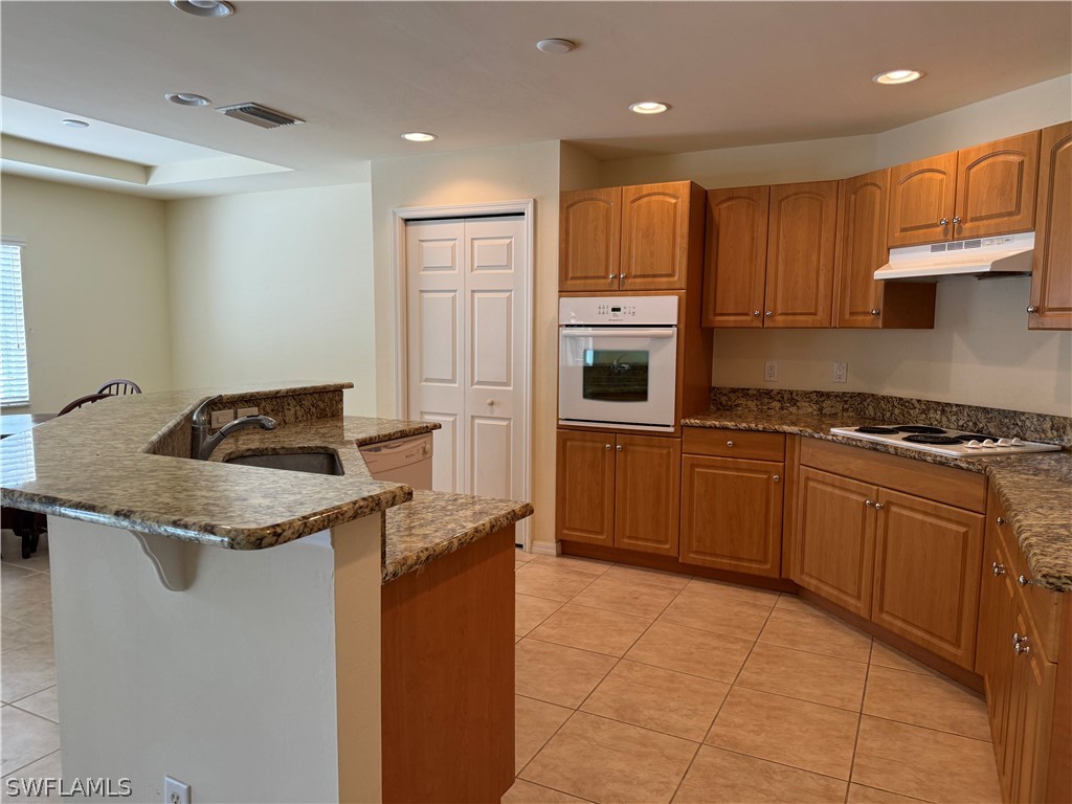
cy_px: 402
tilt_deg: -6.6
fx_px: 743
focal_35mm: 24
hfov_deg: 71.6
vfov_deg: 56.8
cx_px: 536
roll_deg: -0.5
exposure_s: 1/120
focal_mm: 6.76
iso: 160
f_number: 1.78
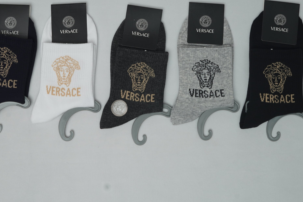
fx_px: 581
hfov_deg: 29.2
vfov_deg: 19.7
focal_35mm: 69
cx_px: 130
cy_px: 71
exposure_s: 1/200
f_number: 6.3
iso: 320
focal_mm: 50
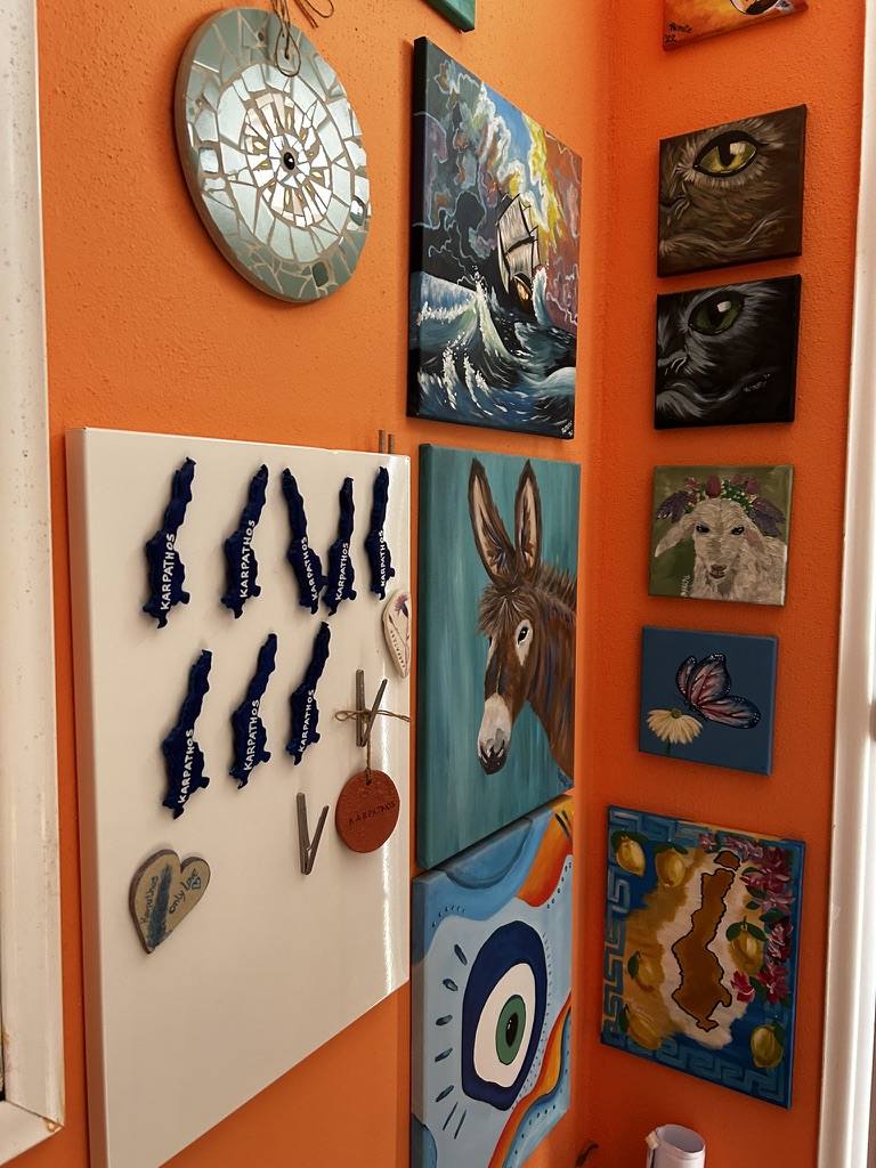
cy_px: 584
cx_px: 438
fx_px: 877
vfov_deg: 67.3
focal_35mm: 26
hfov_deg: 53.1
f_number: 1.5
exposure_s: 1/59
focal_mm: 5.7
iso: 250
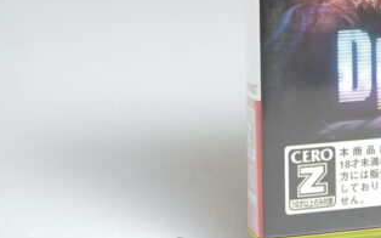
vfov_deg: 8.4
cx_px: 490
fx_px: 1578
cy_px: -162
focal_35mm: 152
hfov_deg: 13.3
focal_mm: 39
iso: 64
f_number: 5
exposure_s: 1/5
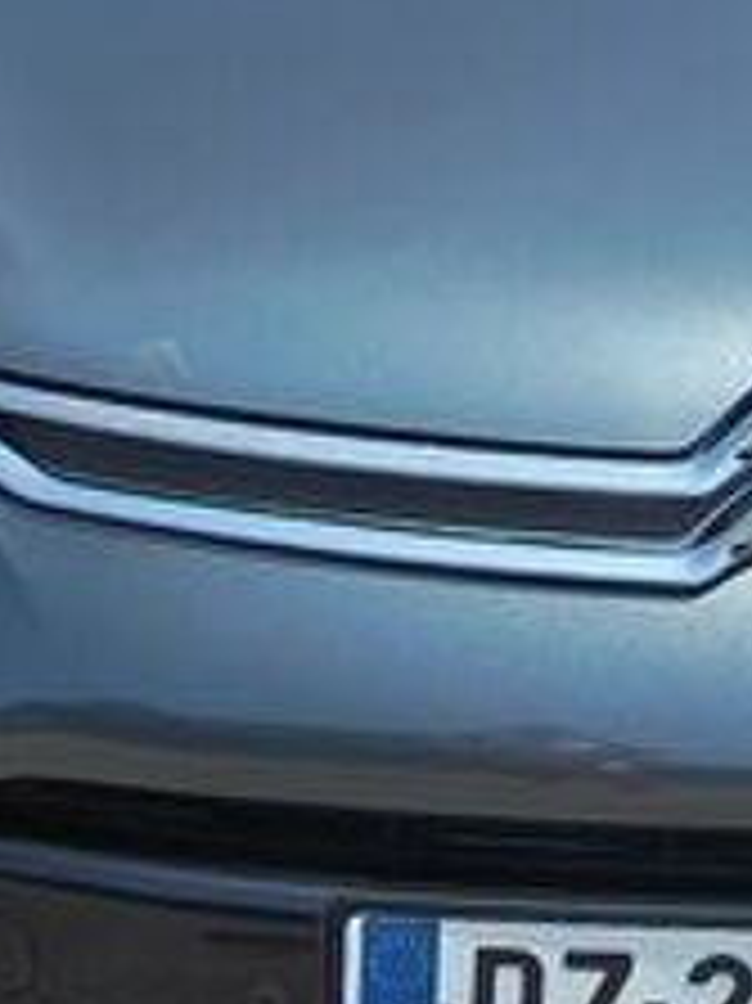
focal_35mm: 144
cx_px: 374
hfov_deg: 10.3
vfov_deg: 13.5
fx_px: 4175
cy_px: -70
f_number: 1.75
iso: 136
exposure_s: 1/600
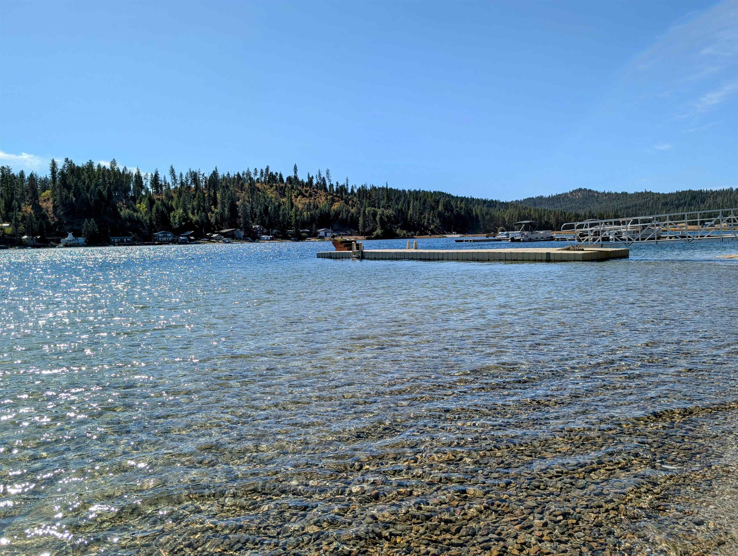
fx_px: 512
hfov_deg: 71.5
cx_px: 369
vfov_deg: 56.9
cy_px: 278
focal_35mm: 24
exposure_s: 1/1241
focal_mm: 6.9
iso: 19
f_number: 1.68
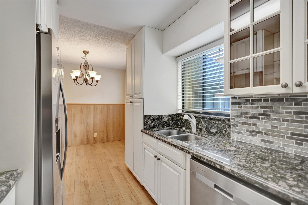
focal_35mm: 16
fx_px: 137
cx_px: 154
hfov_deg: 96.7
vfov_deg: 73.8
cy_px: 102
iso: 800
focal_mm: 16
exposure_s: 1/500
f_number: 2.8
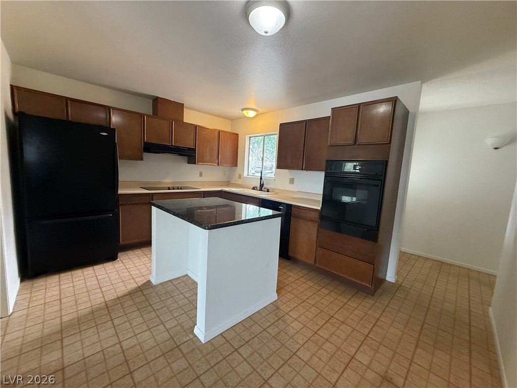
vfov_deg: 85.7
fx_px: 209
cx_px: 258
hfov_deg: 102.1
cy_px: 194
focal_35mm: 14
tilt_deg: -6.3
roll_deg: -3.0
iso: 500
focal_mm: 2.22
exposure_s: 1/120
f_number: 2.2
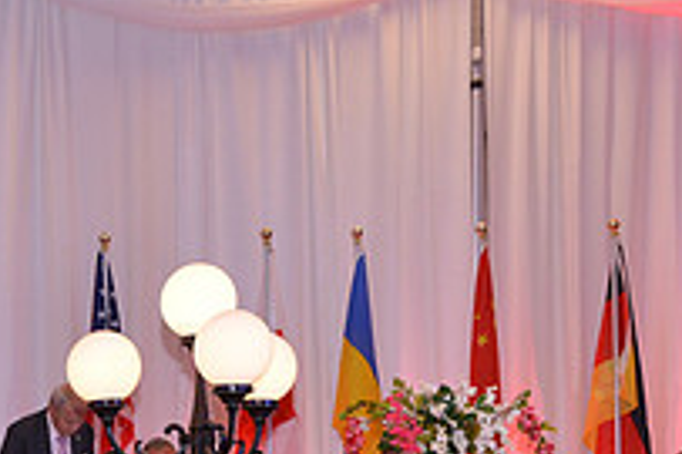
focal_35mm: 100
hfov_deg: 19.2
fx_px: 1893
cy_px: 647
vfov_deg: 13.0
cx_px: -148
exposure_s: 1/250
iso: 1600
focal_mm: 35
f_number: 5
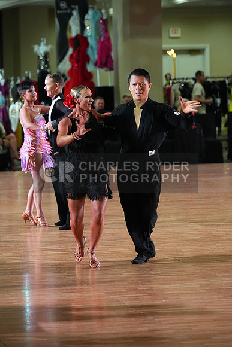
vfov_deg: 11.2
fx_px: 1777
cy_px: 174
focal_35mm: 184
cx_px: 116
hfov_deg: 7.5
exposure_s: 1/400
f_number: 5
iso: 8000
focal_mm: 184
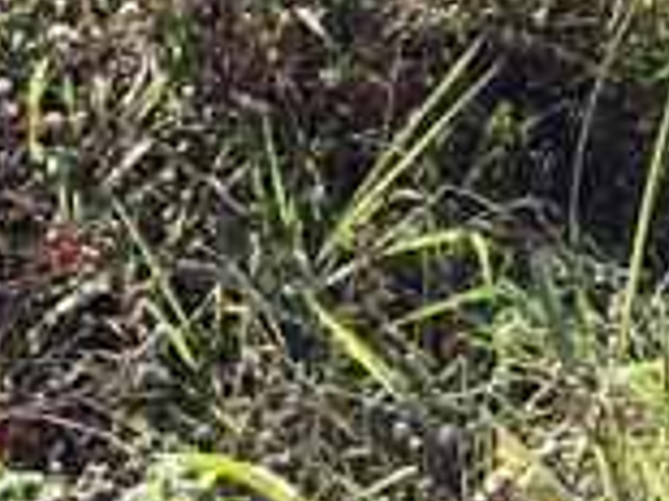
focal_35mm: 132
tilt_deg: +2.5
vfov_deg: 10.9
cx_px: 328
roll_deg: -0.9
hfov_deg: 15.0
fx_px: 2549
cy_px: -162
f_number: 2.4
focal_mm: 3.3
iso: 25
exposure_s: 1/769
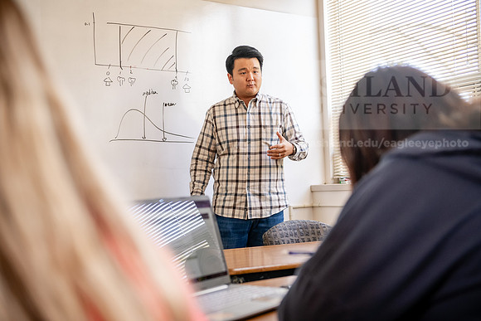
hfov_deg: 41.1
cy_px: 160
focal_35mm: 48
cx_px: 240
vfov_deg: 28.1
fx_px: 641
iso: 1600
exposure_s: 1/200
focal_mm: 48
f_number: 3.2
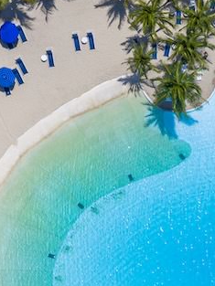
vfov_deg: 16.8
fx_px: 960
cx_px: 321
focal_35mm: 116
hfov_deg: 12.2
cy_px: 246
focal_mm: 14.45
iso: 100
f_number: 5
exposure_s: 1/800
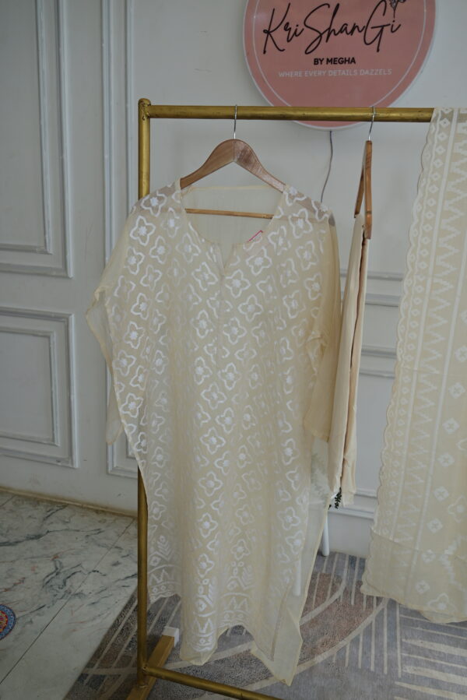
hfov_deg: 43.6
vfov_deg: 61.9
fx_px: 583
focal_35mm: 30
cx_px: 234
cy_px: 350
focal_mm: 30
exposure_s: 1/160
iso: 125
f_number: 5.6
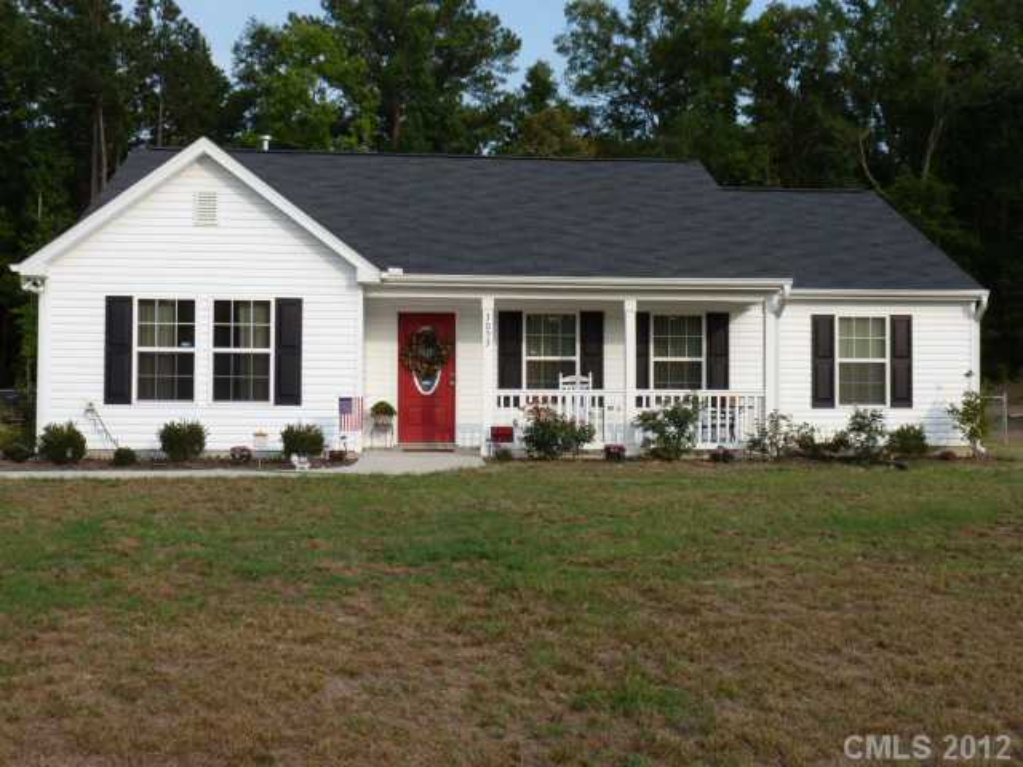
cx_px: 512
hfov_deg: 45.8
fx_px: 1212
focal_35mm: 41
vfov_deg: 35.1
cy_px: 384
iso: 100
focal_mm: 7.4
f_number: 3.9
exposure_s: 1/500
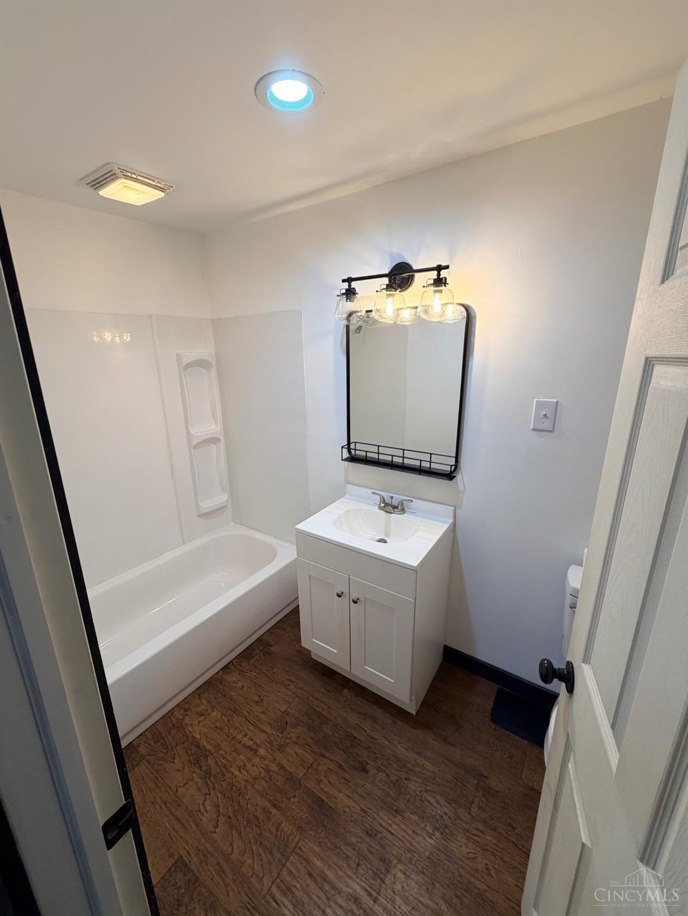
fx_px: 371
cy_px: 458
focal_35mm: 14
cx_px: 344
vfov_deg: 102.0
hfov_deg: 85.7
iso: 160
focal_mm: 2.22
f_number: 2.2
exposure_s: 1/120
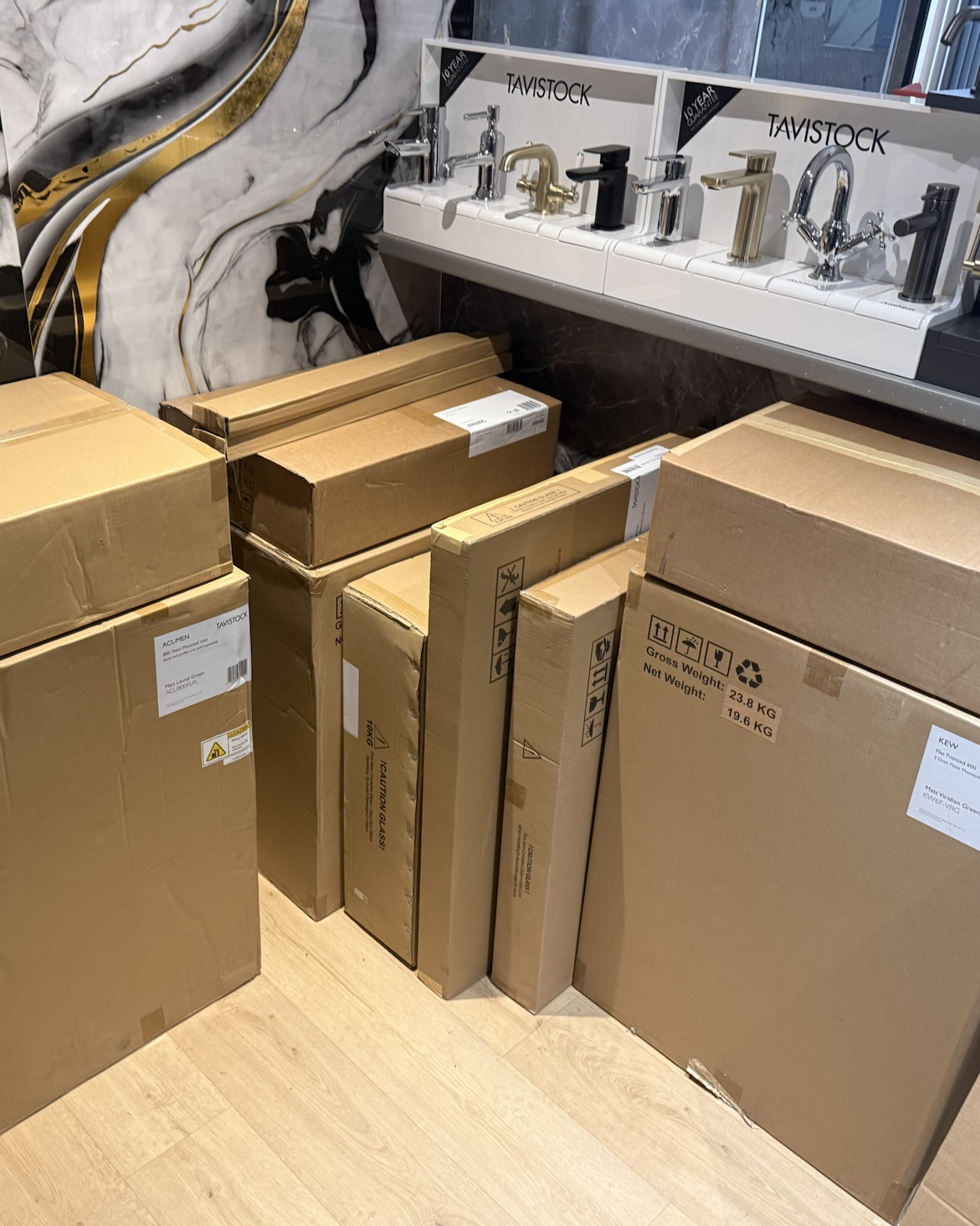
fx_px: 1160
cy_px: 626
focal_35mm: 32
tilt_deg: -32.1
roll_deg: -1.9
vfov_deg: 55.7
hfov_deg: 45.6
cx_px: 408
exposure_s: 1/50
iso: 320
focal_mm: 6.76
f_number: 1.78
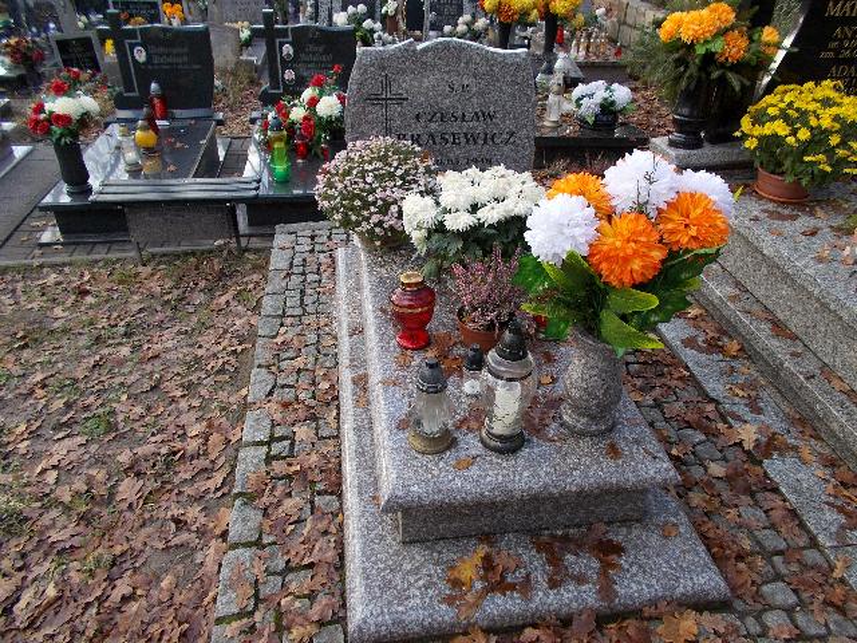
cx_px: 428
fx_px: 644
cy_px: 322
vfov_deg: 53.1
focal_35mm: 26
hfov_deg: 67.3
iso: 80
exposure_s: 1/80
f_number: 3.2
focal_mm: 4.6
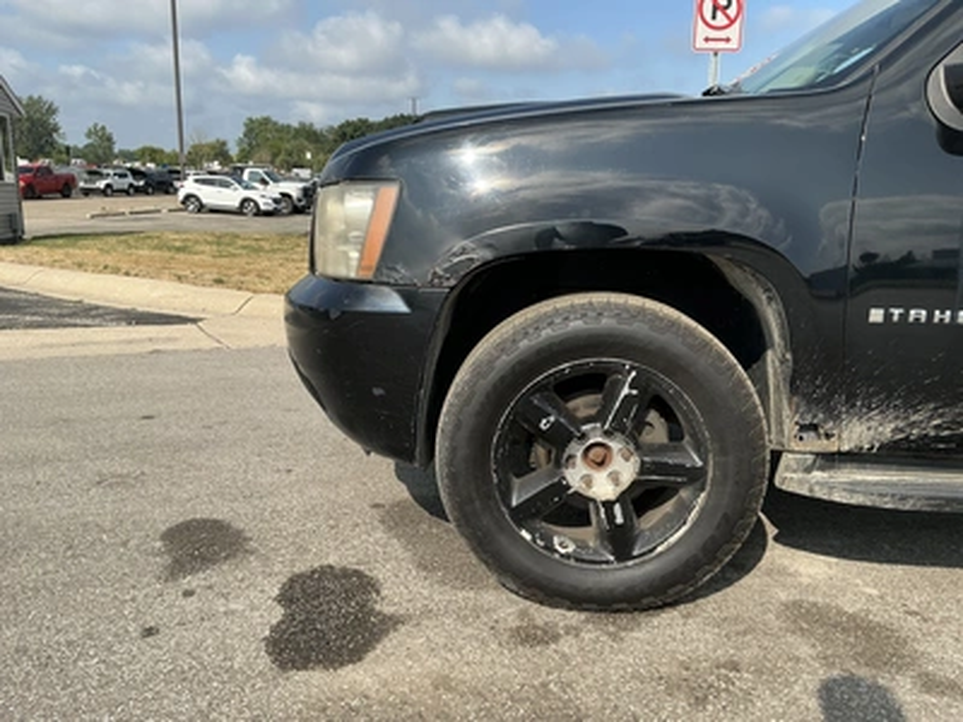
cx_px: 482
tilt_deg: -10.6
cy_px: 361
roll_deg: +0.0
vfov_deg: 49.7
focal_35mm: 28
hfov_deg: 63.4
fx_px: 779
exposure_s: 1/1412
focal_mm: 3
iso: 25
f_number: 1.8
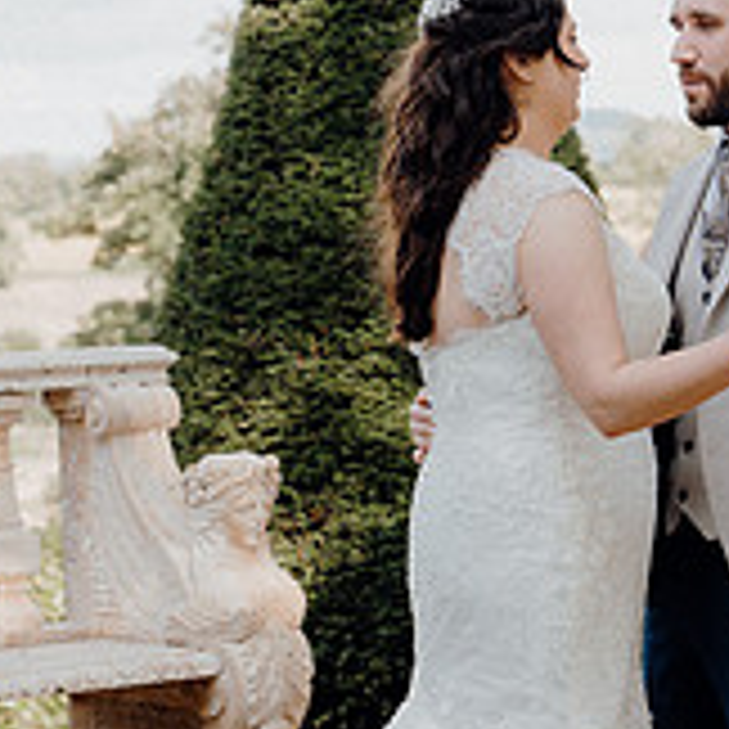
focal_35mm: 158
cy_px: 542
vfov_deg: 11.0
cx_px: 518
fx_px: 3765
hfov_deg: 11.0
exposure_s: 1/250
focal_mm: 52
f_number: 3.5
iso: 125
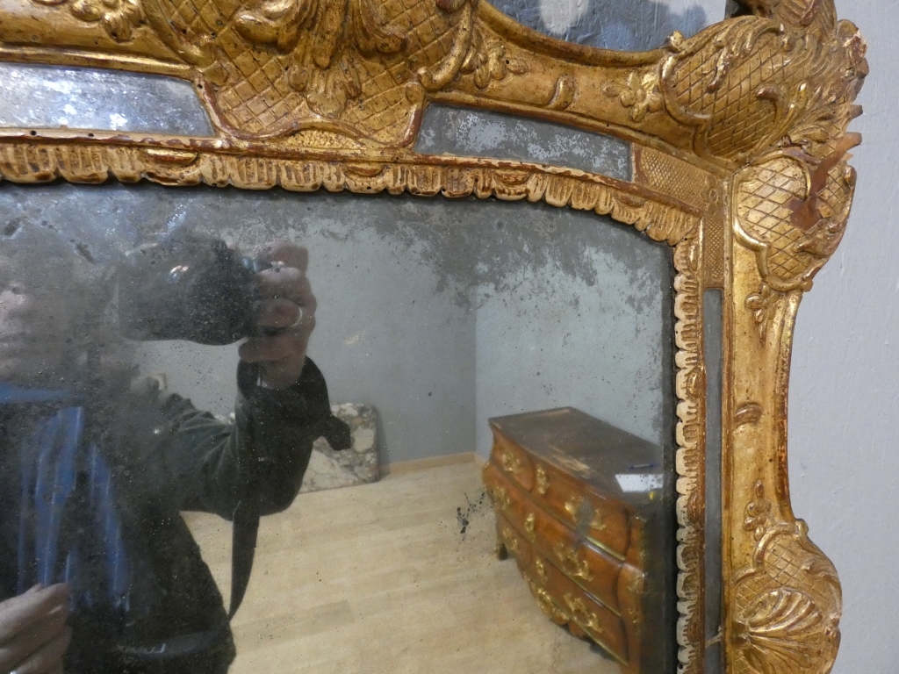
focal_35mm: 20
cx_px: 450
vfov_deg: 66.0
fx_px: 519
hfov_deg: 81.7
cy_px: 337
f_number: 2.8
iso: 800
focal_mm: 3.6
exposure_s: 1/125
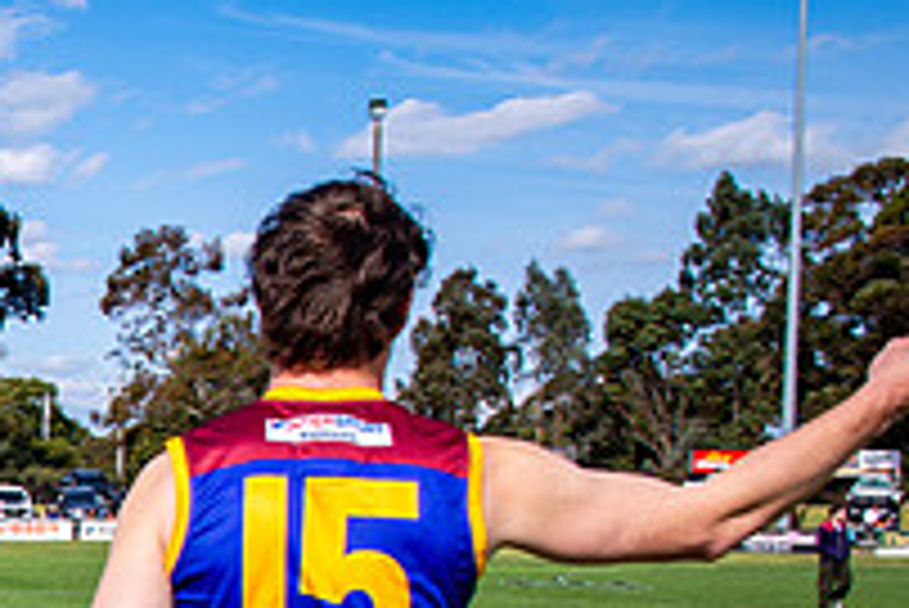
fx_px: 2021
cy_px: 704
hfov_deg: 21.1
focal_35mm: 80
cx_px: -478
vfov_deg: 16.5
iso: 100
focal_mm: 16
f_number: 13
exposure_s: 1/160
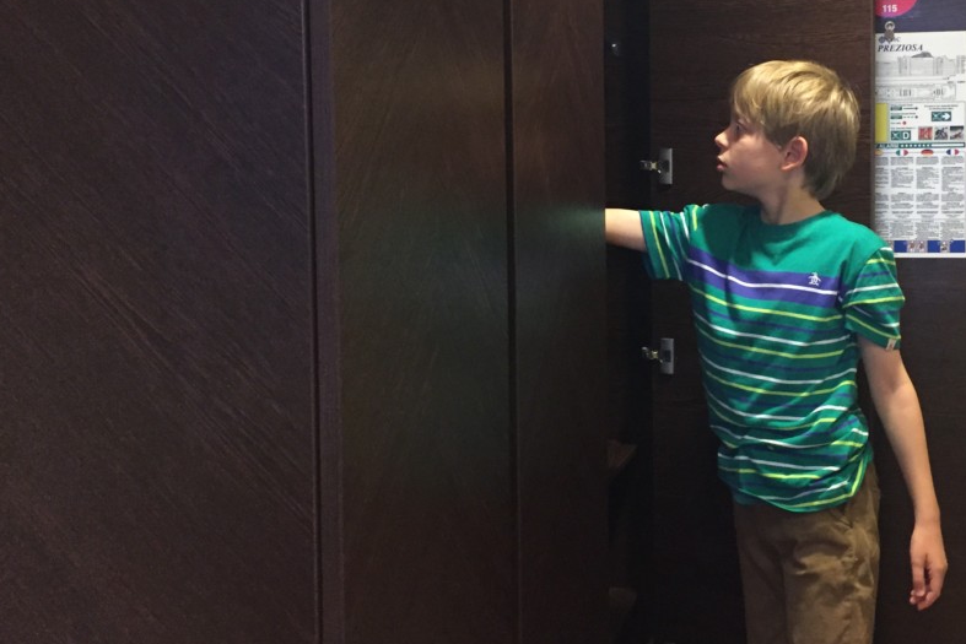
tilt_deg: -4.4
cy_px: 223
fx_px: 1234
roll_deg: +0.8
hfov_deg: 41.5
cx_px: 727
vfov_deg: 29.1
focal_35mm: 46
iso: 250
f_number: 2.2
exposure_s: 1/20
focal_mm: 4.15
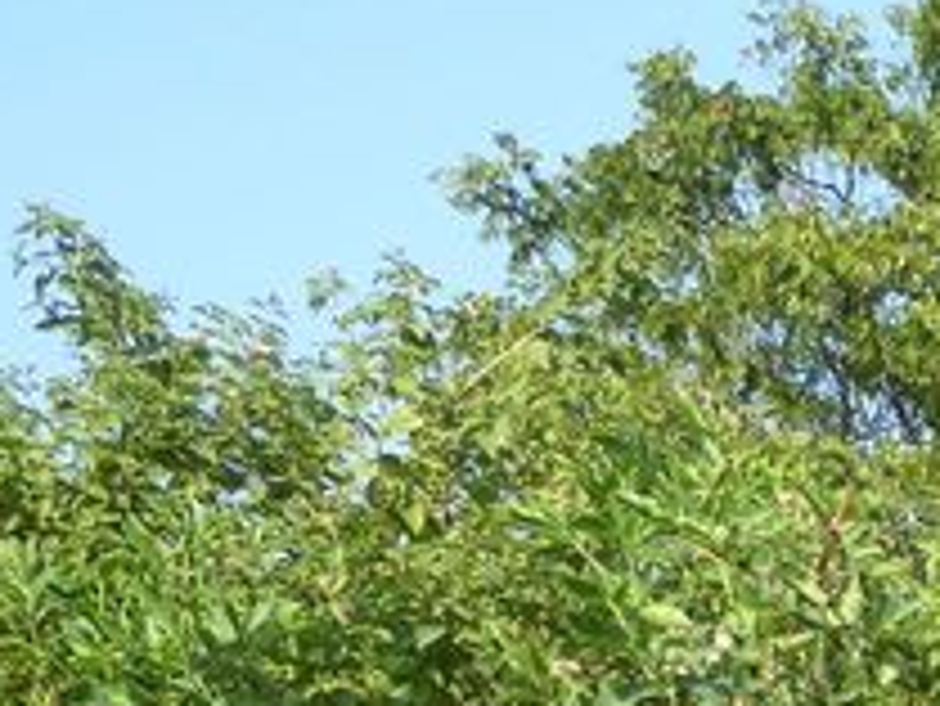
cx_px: 1633
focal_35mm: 111
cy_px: 1250
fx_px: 3016
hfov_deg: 15.5
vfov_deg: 12.3
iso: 80
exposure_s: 1/320
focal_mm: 5
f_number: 3.5
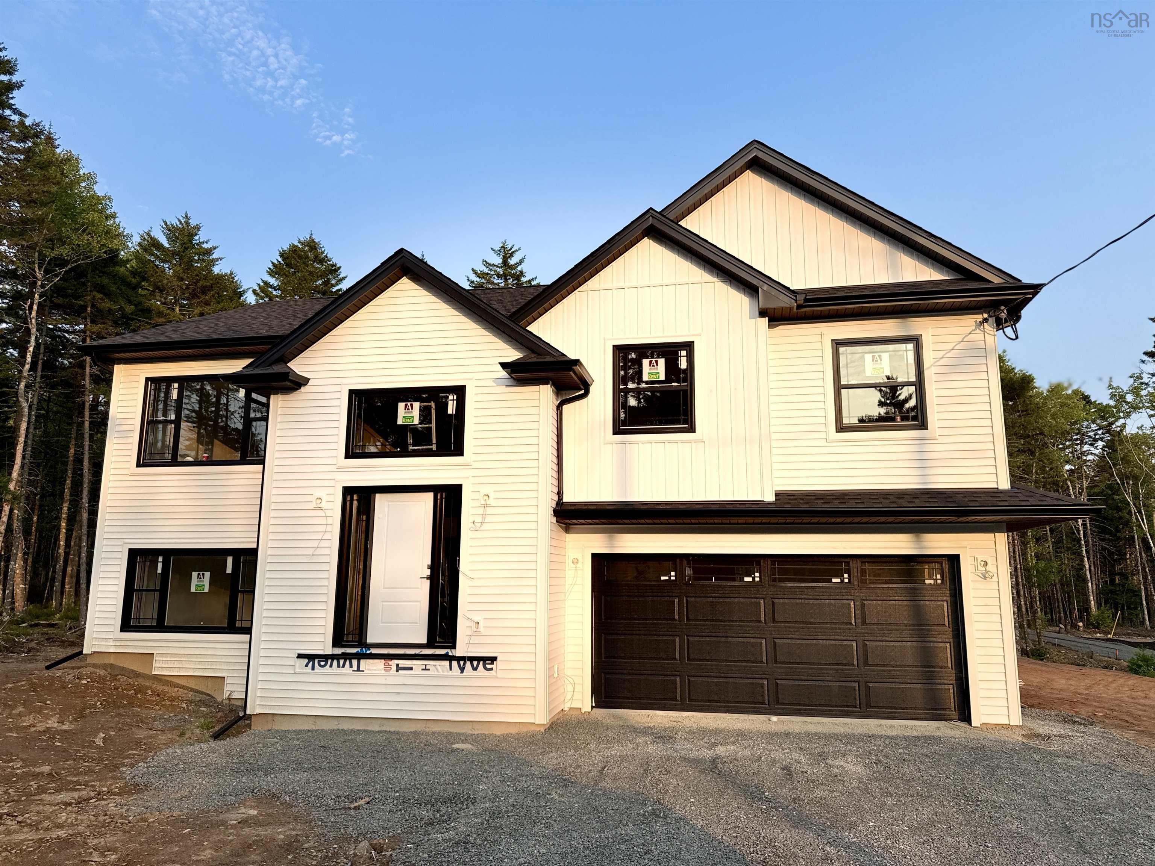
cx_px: 578
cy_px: 433
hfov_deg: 71.6
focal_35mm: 24
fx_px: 801
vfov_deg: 56.8
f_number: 1.78
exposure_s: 1/1770
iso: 80
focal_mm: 6.76
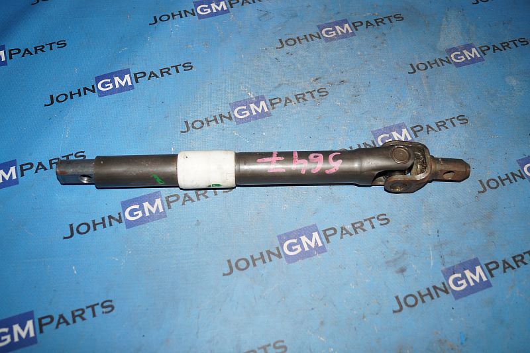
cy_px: 176
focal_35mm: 33
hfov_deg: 57.2
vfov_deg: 40.0
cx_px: 265
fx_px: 486
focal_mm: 22
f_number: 4
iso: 500
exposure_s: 1/100
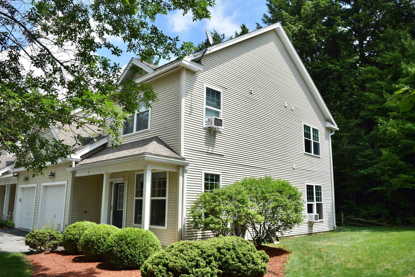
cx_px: 208
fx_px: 311
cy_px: 138
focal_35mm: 27
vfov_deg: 47.9
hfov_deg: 67.4
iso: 200
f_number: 6.3
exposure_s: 1/800
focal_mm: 18
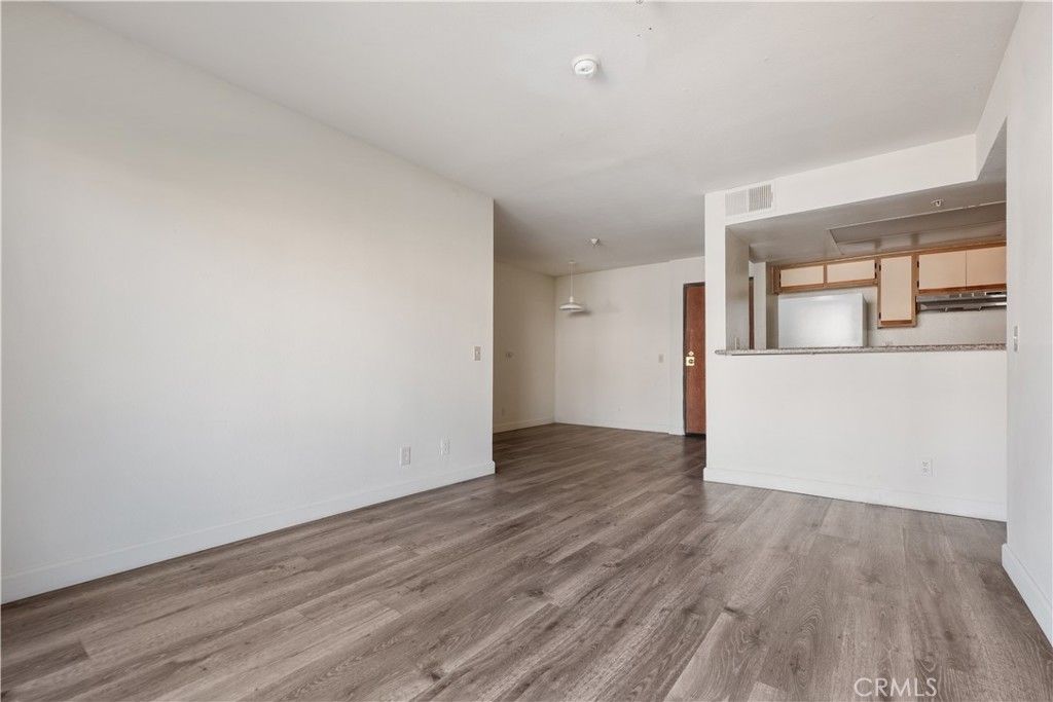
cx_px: 526
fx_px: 439
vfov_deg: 77.3
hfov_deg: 100.4
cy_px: 351
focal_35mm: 15
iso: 250
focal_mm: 10
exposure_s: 1/2
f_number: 8
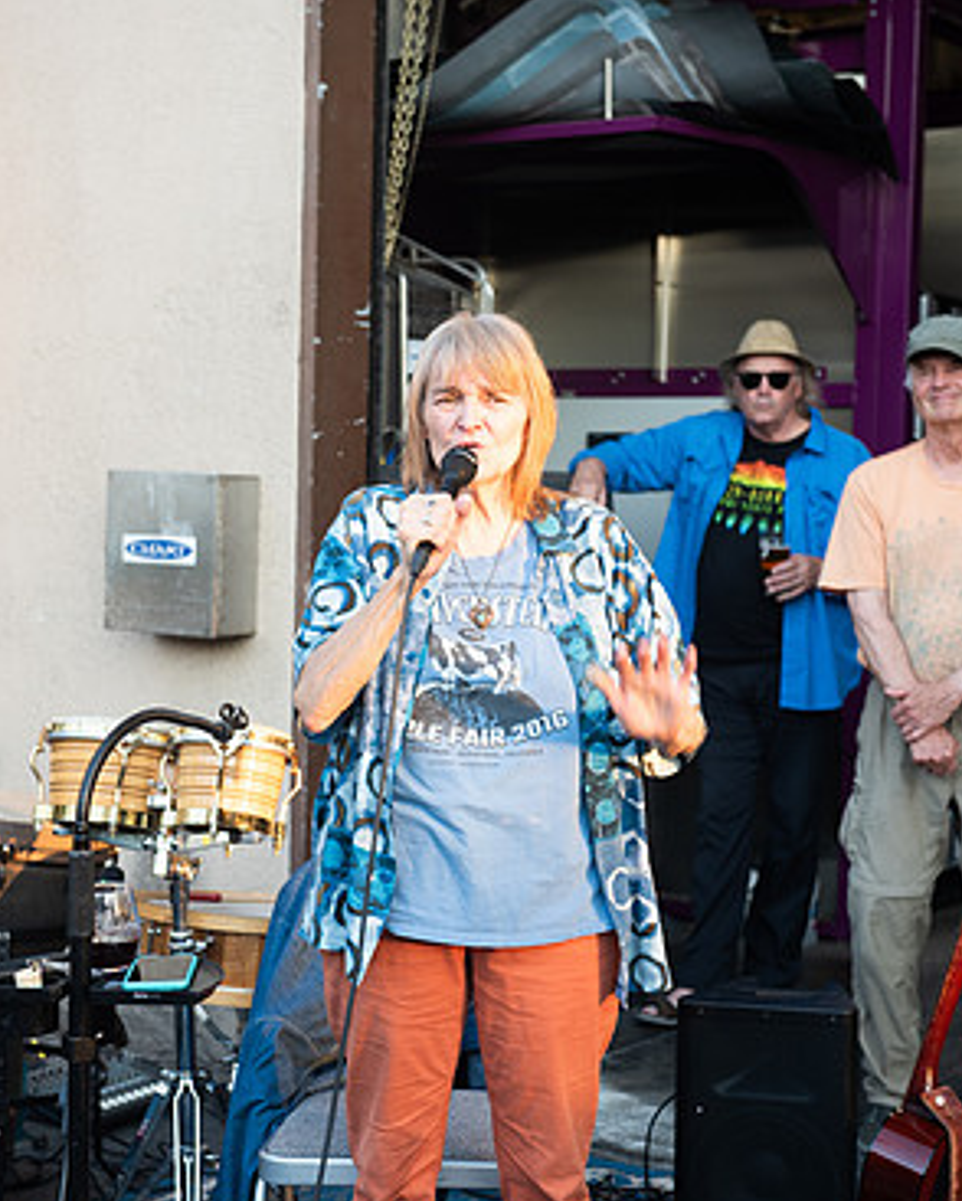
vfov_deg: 27.5
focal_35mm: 69
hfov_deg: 22.2
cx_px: 488
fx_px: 2454
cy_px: 625
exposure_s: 1/100
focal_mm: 60
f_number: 4
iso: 400
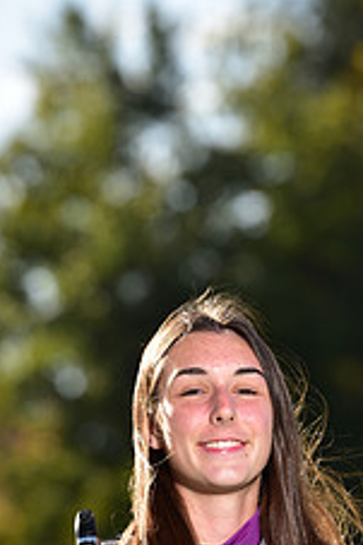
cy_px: 655
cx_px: 218
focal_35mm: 512
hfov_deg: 2.7
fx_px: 7755
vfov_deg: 4.0
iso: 80
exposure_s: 1/250
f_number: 5.6
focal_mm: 200
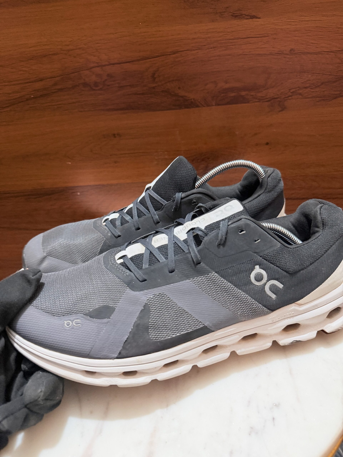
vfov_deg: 71.6
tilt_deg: -29.1
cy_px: 228
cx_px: 172
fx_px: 317
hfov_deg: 56.8
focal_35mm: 24
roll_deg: +4.4
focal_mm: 6.76
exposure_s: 1/50
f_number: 1.78
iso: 320
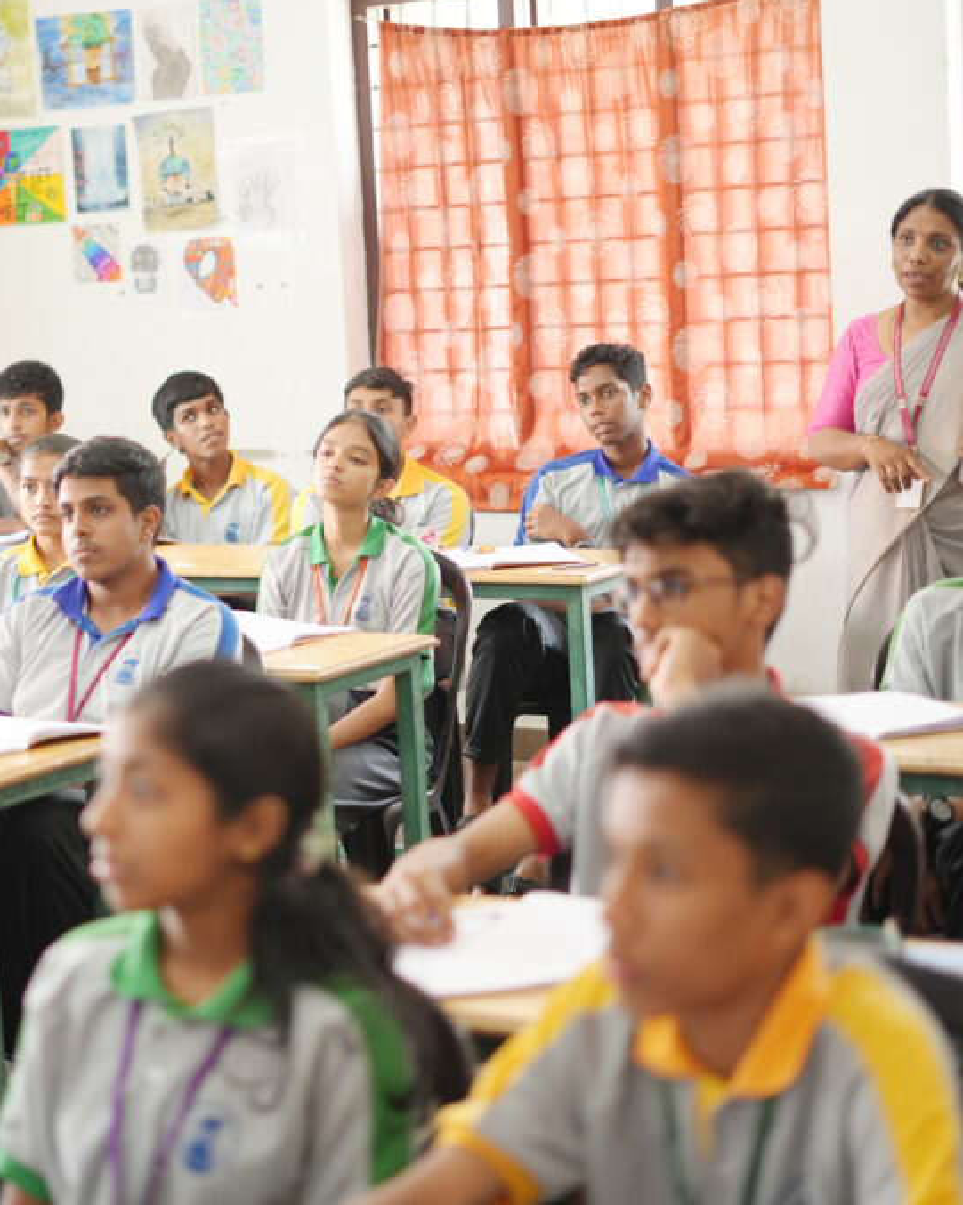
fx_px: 2531
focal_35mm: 71
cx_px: 253
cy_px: 602
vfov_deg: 26.8
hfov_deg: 21.4
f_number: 1.8
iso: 320
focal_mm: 50
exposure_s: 1/125
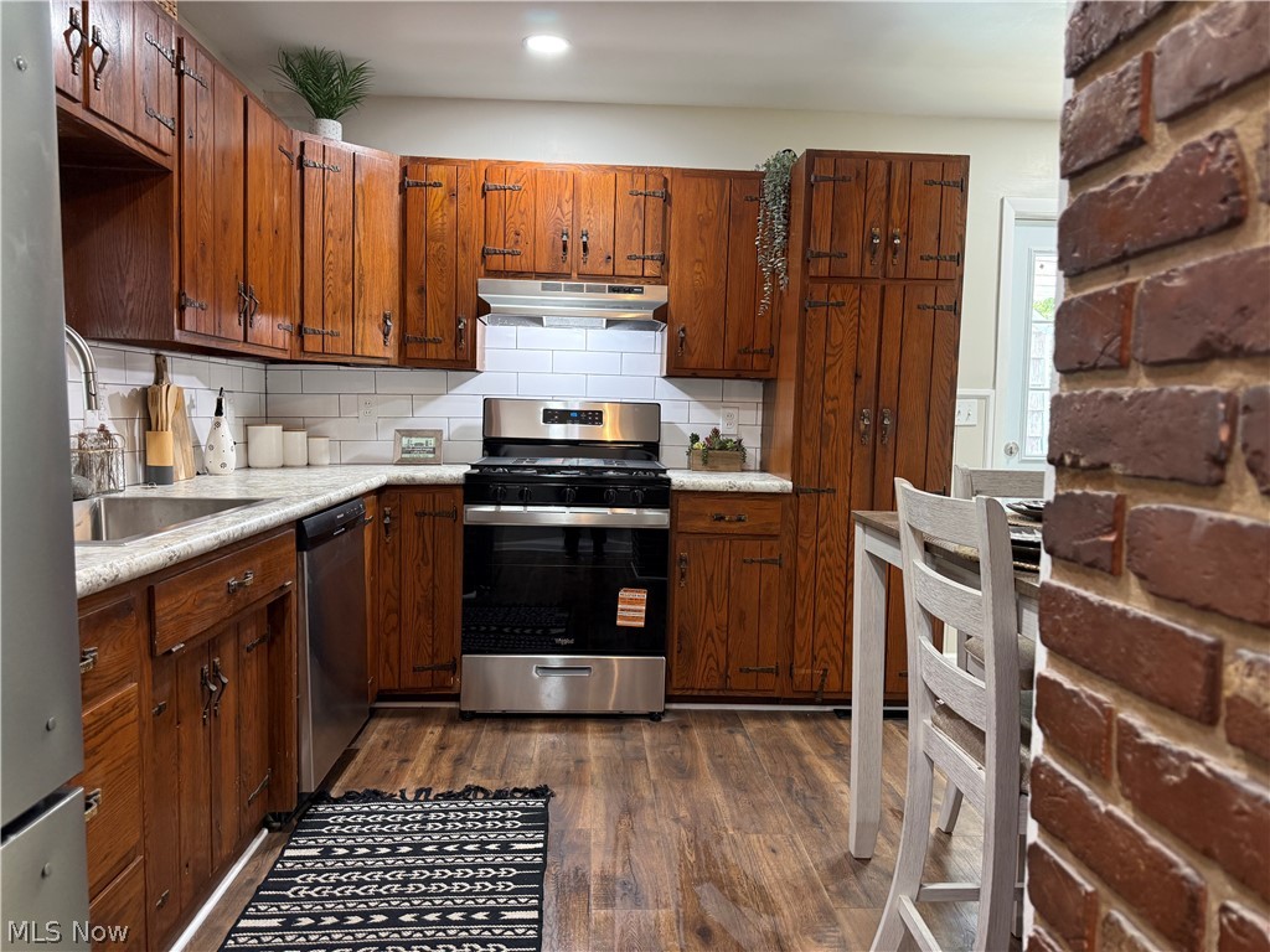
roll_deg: -1.4
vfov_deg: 56.8
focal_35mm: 24
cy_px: 476
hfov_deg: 71.6
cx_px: 635
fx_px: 881
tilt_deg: -4.3
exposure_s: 1/60
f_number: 1.78
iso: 250
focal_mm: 6.76
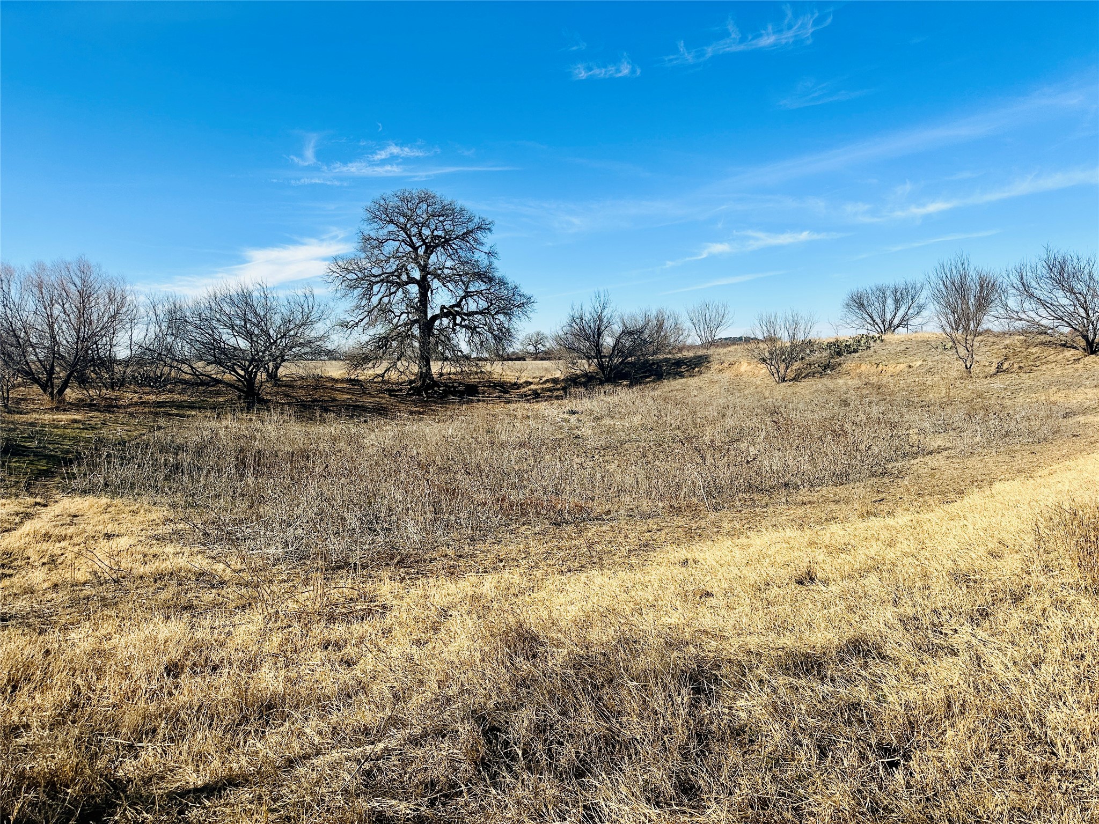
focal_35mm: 24
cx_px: 550
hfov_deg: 71.6
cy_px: 412
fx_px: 762
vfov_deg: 56.8
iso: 80
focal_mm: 6.86
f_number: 1.78
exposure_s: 1/4762
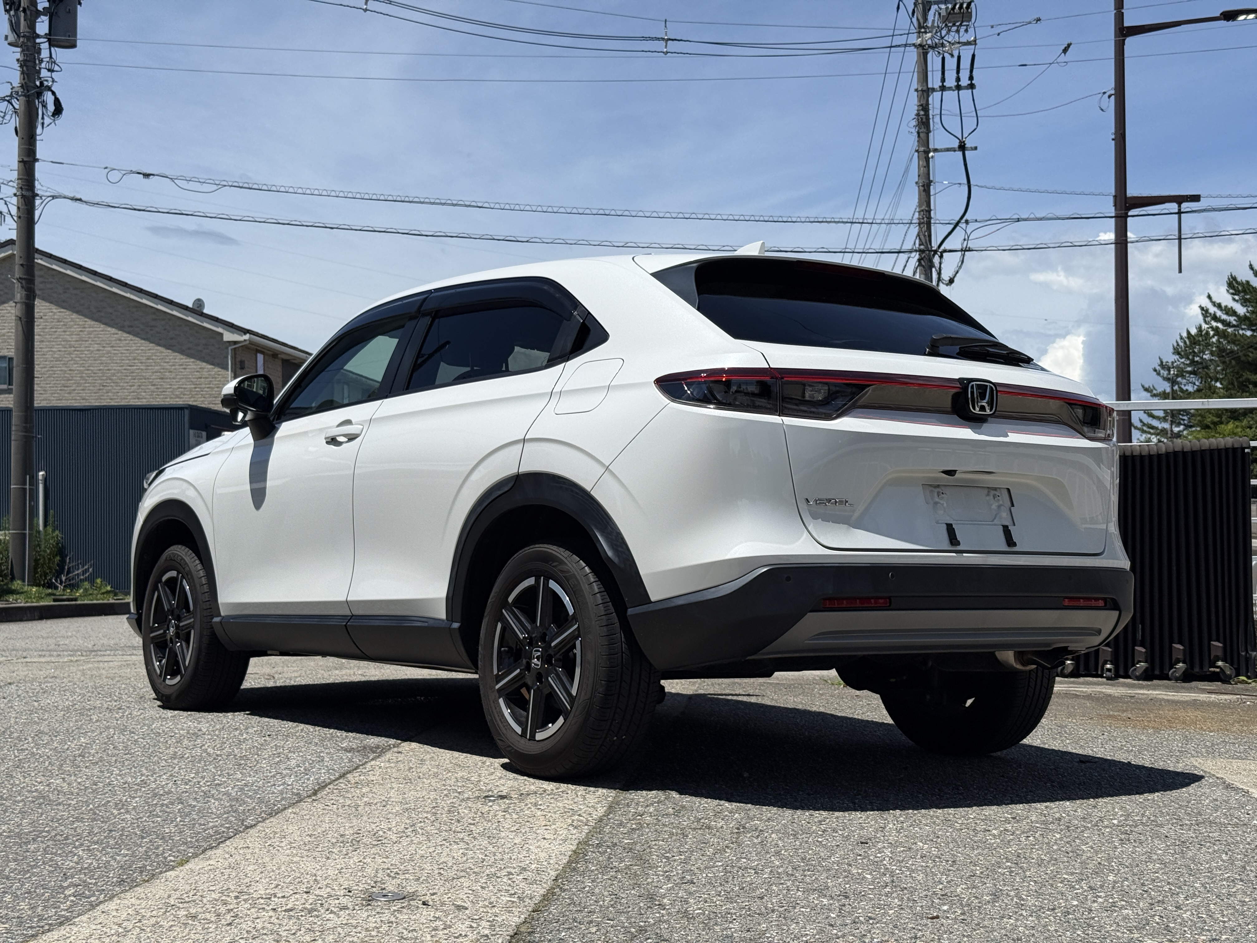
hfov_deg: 39.7
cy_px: 472
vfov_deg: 30.3
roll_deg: +1.1
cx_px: 628
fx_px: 1743
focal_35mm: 48
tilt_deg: +2.1
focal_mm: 6.76
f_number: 1.78
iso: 64
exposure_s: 1/9901
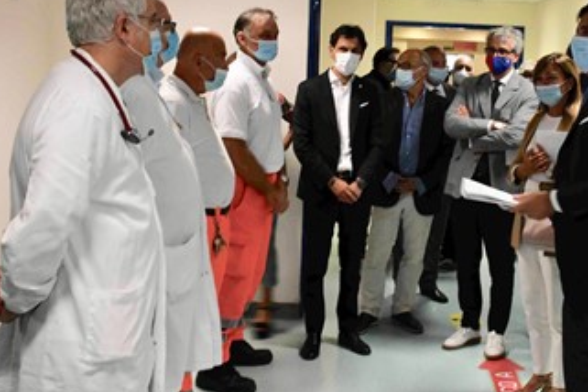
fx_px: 866
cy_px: 120
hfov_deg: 36.9
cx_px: 419
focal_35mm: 53
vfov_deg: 25.3
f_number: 8
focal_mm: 23
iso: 1250
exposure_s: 1/25
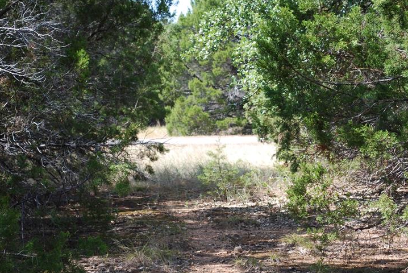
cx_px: 215
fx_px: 1335
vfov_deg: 11.7
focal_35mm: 118
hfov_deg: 17.4
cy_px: 164
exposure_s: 1/125
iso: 125
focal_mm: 55
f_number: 5.6
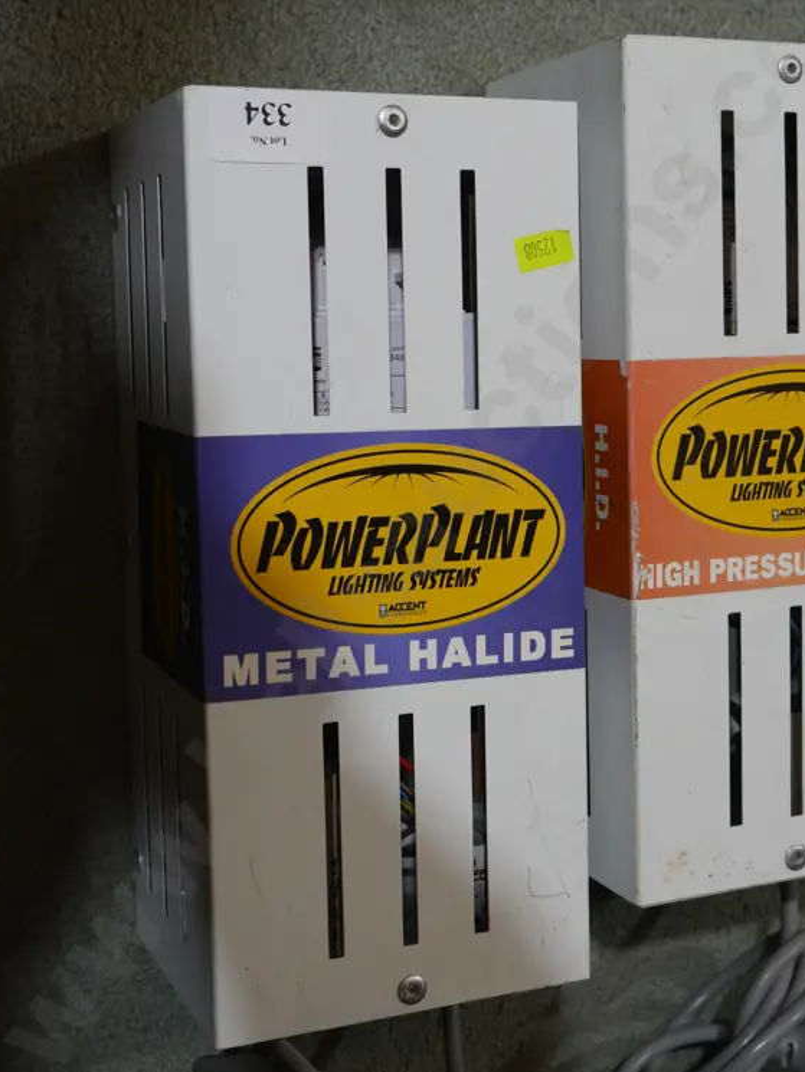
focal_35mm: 55
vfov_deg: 34.9
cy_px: 472
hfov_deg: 26.5
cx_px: 469
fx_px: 1705
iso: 200
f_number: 4.4
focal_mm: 20
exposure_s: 1/60
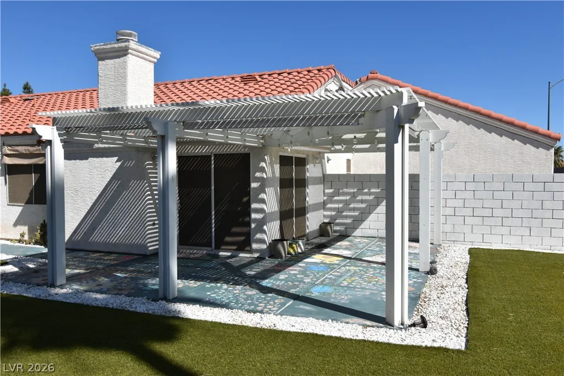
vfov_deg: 43.6
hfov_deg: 61.9
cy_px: 188
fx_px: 470
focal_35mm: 30
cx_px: 282
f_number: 11
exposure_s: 1/500
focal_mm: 20
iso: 200
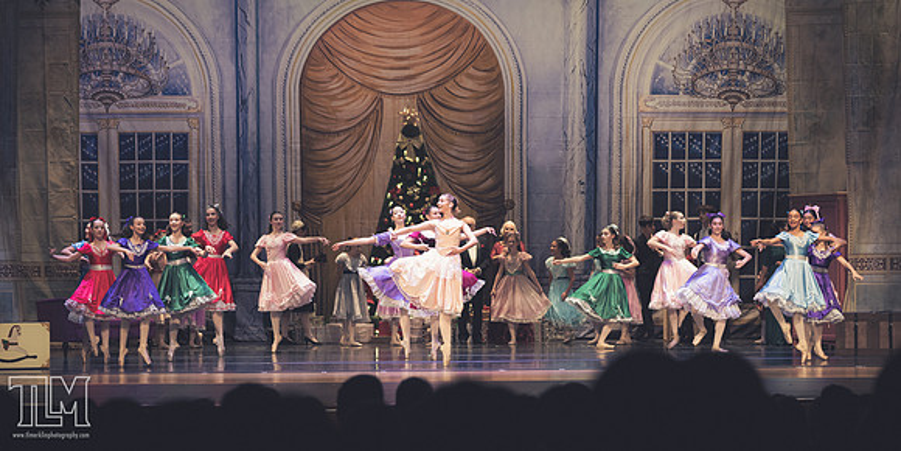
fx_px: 2461
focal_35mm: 106
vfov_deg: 10.5
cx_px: 433
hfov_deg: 20.7
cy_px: 260
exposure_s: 1/320
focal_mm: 82
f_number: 2.8
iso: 1250
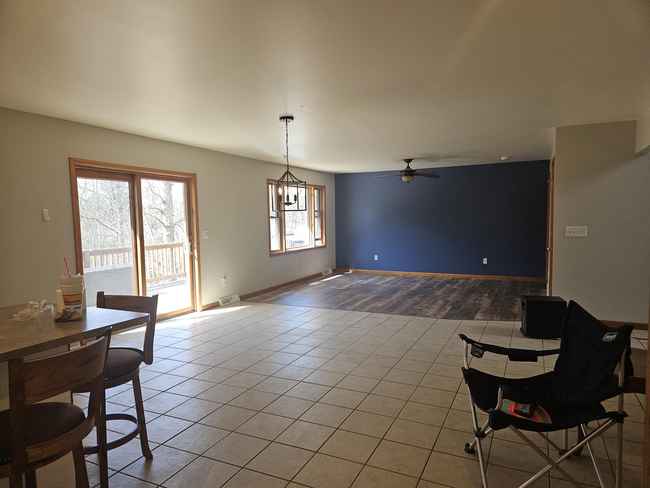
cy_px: 244
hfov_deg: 73.9
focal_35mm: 23
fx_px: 432
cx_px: 325
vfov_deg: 58.9
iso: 32
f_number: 1.8
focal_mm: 5.4
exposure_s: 1/60
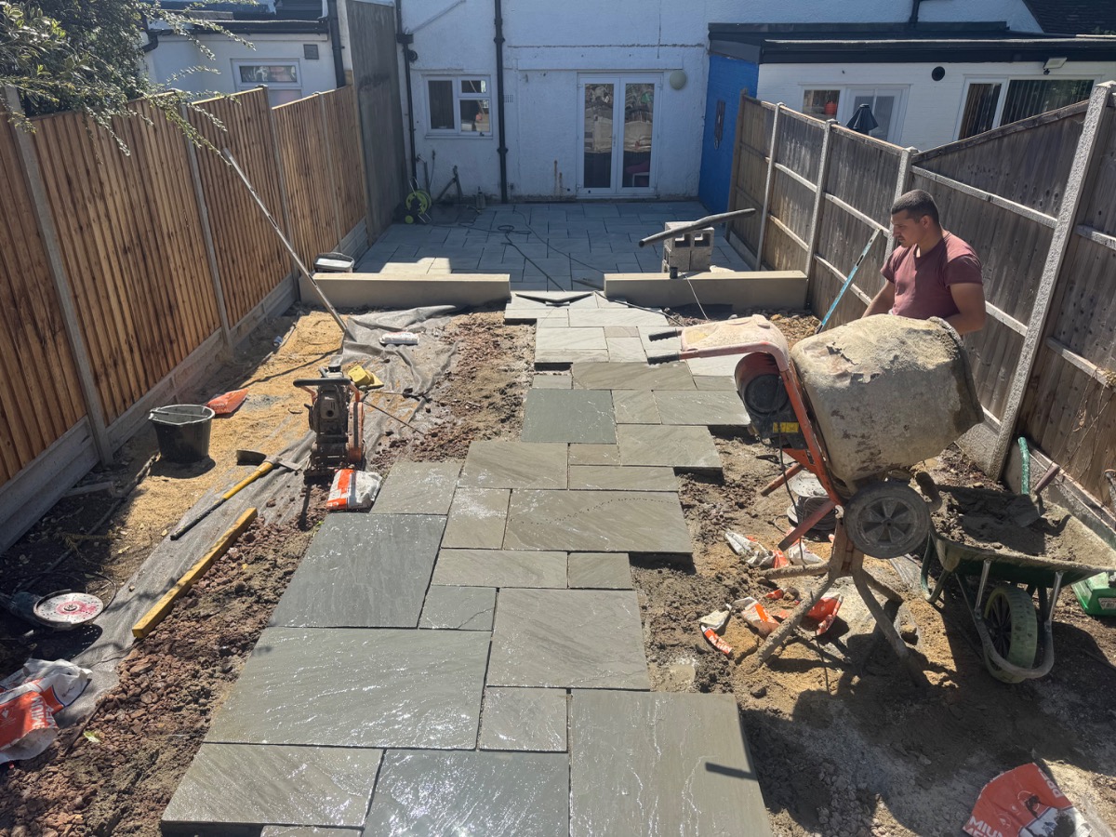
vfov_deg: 56.8
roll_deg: +0.8
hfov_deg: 71.6
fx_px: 774
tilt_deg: -27.1
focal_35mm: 24
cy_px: 418
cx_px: 558
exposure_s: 1/4049
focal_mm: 6.76
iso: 80
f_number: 1.78
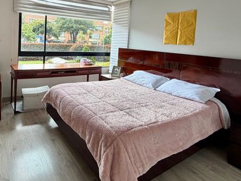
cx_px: 88
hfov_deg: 70.3
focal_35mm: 24
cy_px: 52
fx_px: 167
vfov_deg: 54.9
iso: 160
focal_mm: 2.22
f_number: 2.2
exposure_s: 1/121
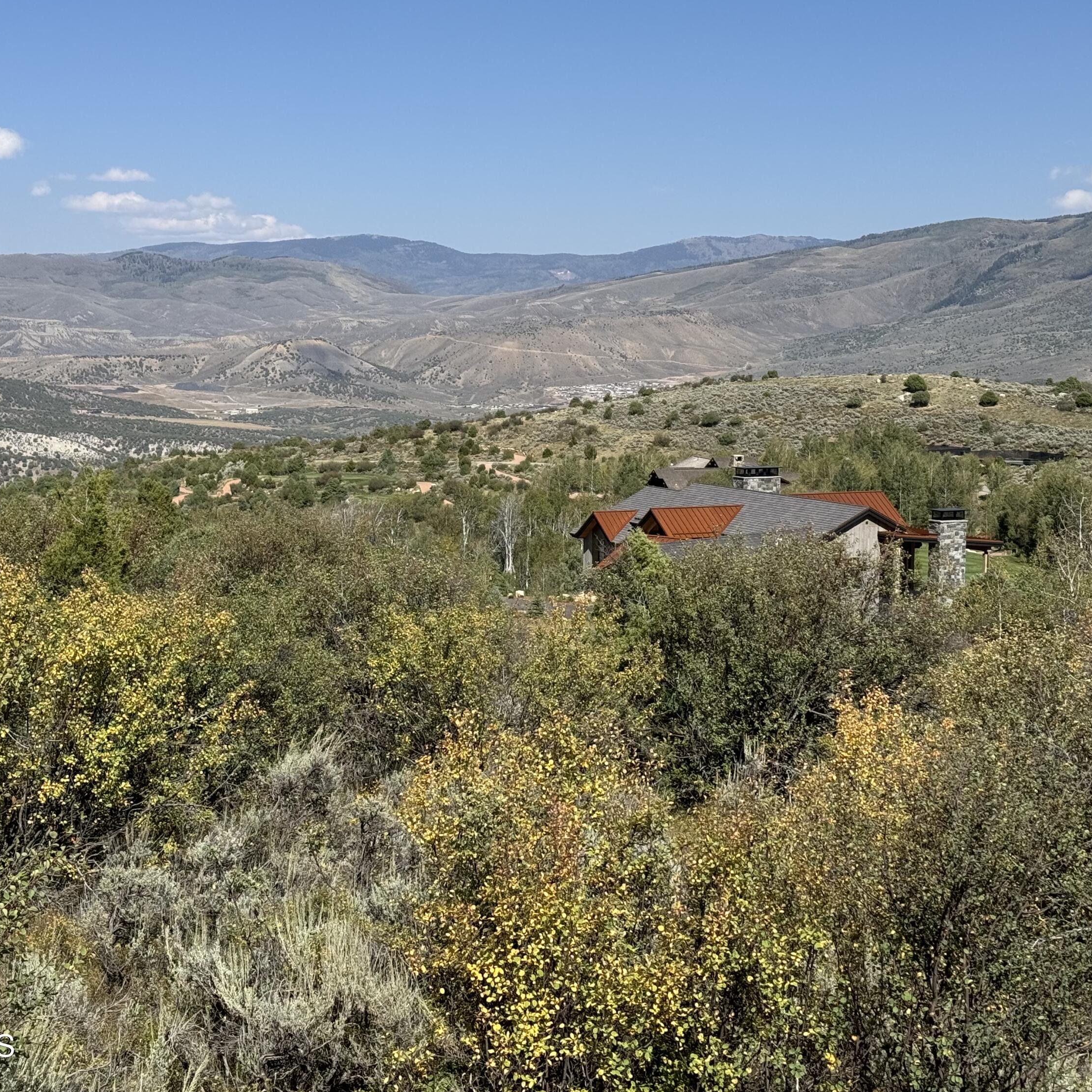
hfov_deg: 30.0
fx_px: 2034
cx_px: 563
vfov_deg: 30.0
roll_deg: -0.5
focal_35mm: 57
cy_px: 546
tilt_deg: -7.3
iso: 64
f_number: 1.78
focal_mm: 6.76
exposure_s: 1/4310
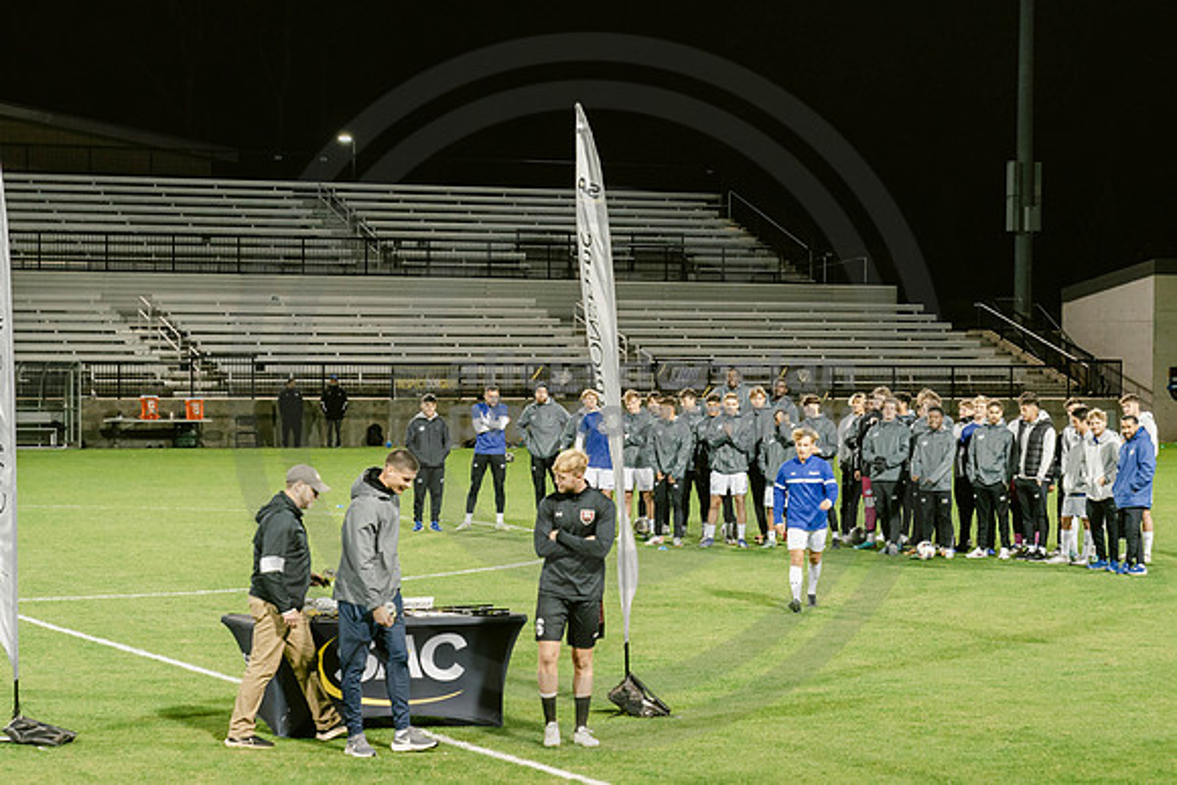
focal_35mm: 106
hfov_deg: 19.2
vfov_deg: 12.9
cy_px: 472
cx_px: 760
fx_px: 3466
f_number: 4
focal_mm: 70
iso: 2000
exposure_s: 1/160
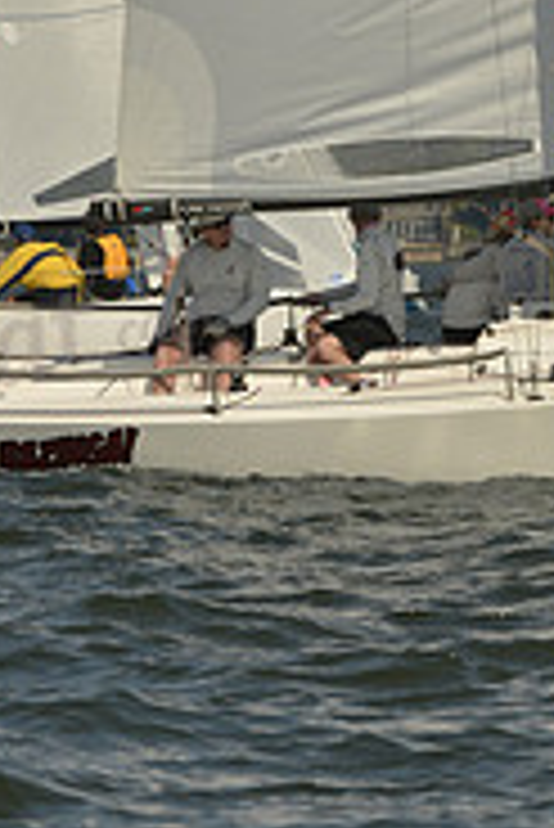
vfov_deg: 3.3
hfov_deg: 2.2
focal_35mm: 629
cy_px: -374
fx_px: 14491
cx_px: 448
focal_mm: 200
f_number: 9
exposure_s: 1/1600
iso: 280
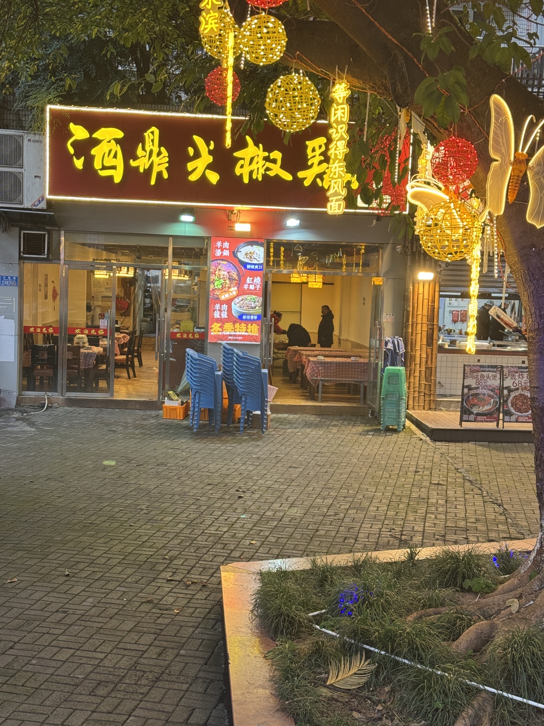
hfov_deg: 30.3
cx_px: 272
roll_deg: -1.6
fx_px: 1006
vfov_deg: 39.7
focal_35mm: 48
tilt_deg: -4.3
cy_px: 363
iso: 125
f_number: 1.78
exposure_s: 1/50
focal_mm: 6.76
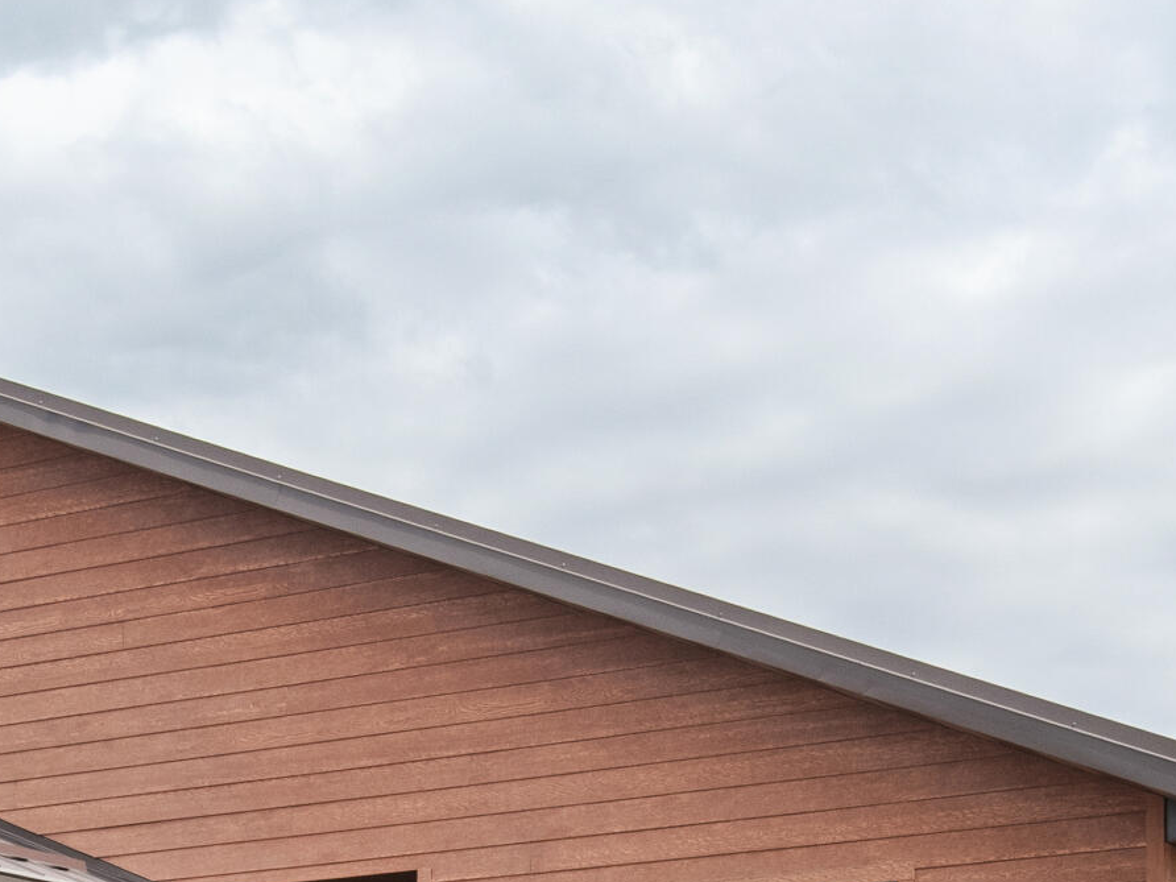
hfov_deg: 20.0
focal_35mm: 97
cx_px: 250
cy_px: 1154
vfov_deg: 14.6
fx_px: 3295
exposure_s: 1/320
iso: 800
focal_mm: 20
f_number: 8
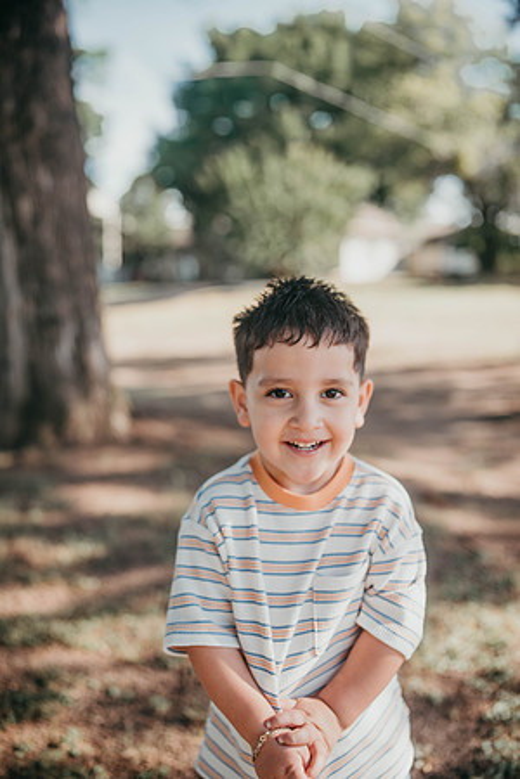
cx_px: 260
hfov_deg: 37.9
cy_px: 390
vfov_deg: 54.4
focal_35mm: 35
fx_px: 758
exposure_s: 1/1000
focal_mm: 35
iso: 50
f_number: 1.8
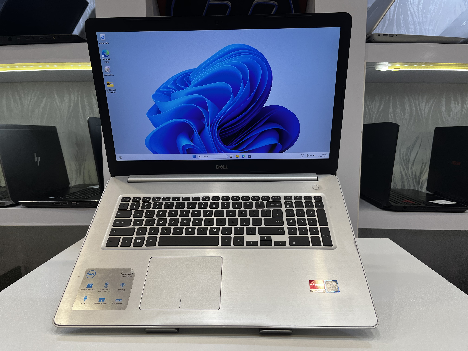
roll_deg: +0.4
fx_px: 352
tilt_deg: -6.5
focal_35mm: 26
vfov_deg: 53.1
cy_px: 176
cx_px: 234
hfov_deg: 67.3
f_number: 1.6
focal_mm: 5.1
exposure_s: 1/100
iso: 50
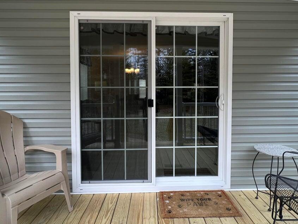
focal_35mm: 21
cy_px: 98
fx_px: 181
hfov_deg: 78.9
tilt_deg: -3.5
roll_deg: +0.2
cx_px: 156
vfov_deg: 63.2
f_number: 1.8
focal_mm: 1.57
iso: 32
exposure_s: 1/121
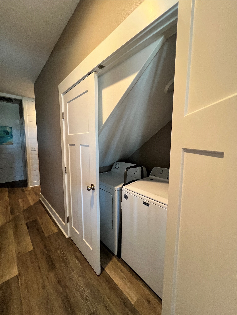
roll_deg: -0.4
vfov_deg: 106.2
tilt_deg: -7.2
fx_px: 119
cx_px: 118
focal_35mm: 13
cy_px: 158
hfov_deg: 89.9
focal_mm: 1.57
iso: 320
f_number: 1.8
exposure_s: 1/60
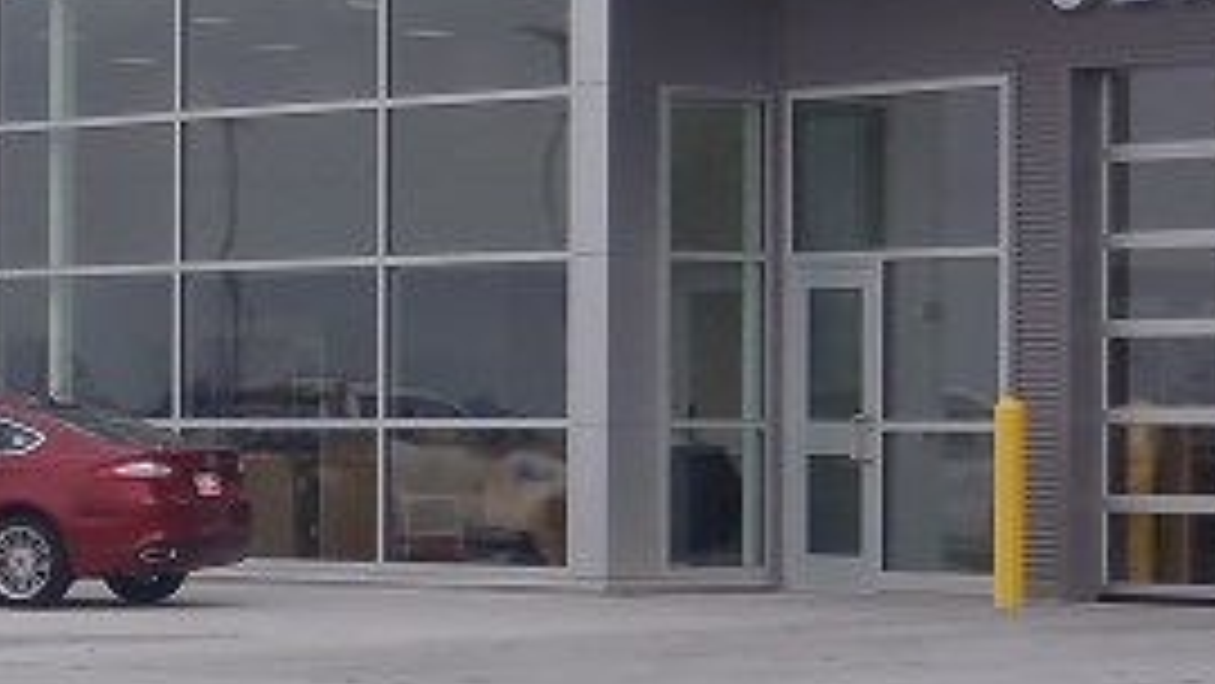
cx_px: 94
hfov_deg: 11.7
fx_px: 5865
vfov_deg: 6.7
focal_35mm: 182
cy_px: 306
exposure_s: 1/320
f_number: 5
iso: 80
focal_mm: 7.57
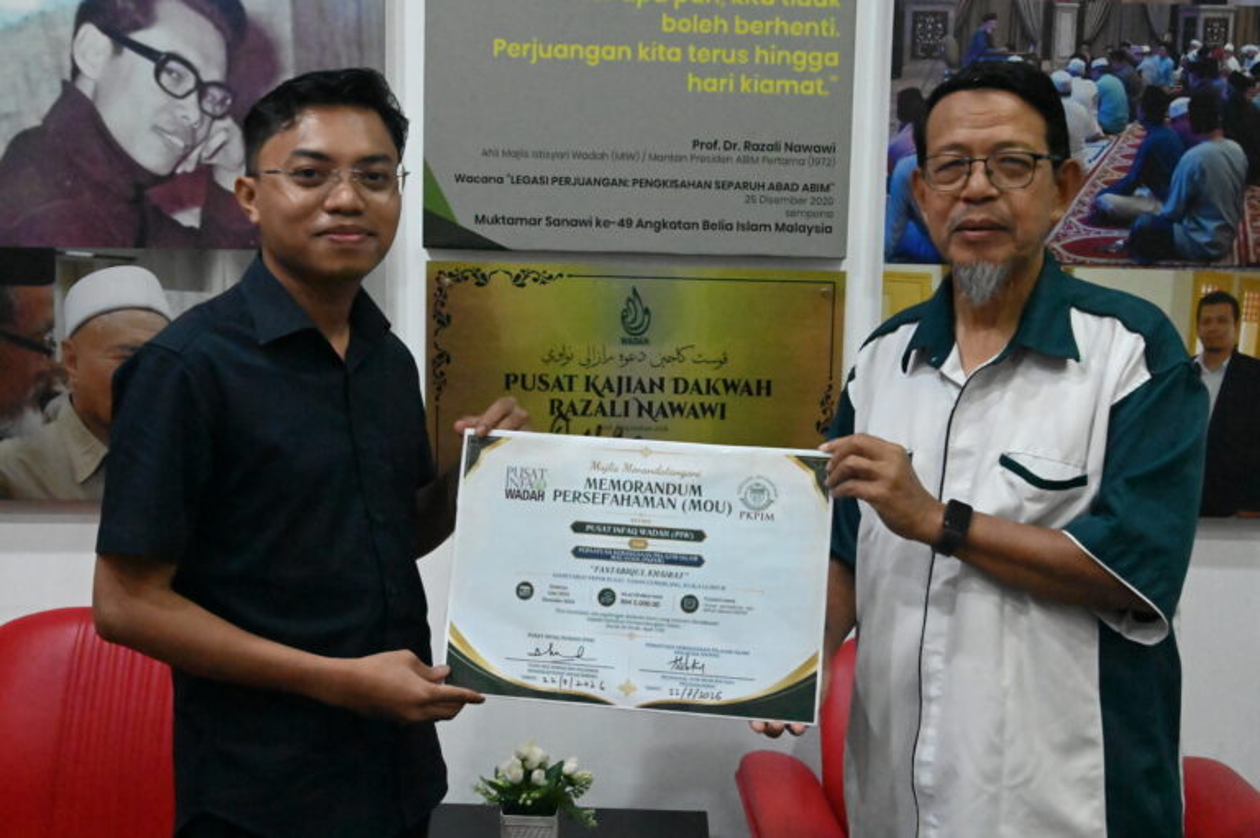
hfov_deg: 48.5
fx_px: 1399
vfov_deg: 33.4
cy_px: 419
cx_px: 630
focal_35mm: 40
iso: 40000
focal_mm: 40
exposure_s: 1/320
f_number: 9
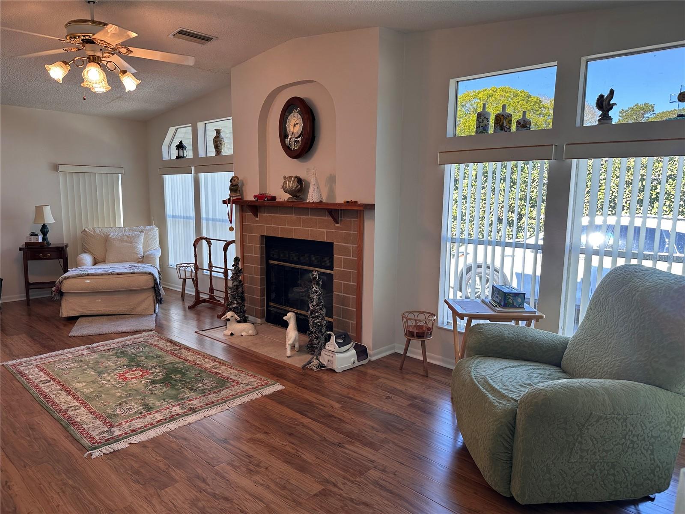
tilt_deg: -7.8
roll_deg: -0.9
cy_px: 257
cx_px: 342
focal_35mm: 24
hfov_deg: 71.6
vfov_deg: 56.8
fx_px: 475
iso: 80
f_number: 1.78
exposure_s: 1/140
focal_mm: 6.86
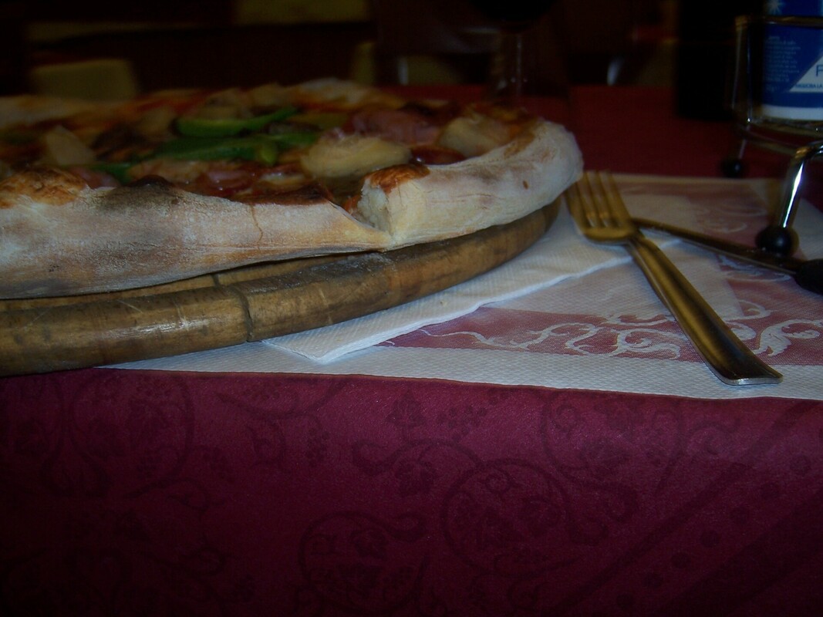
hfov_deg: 51.4
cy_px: 308
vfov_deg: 39.6
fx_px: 856
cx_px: 412
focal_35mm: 36
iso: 80
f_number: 2.8
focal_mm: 6.2
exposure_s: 1/60
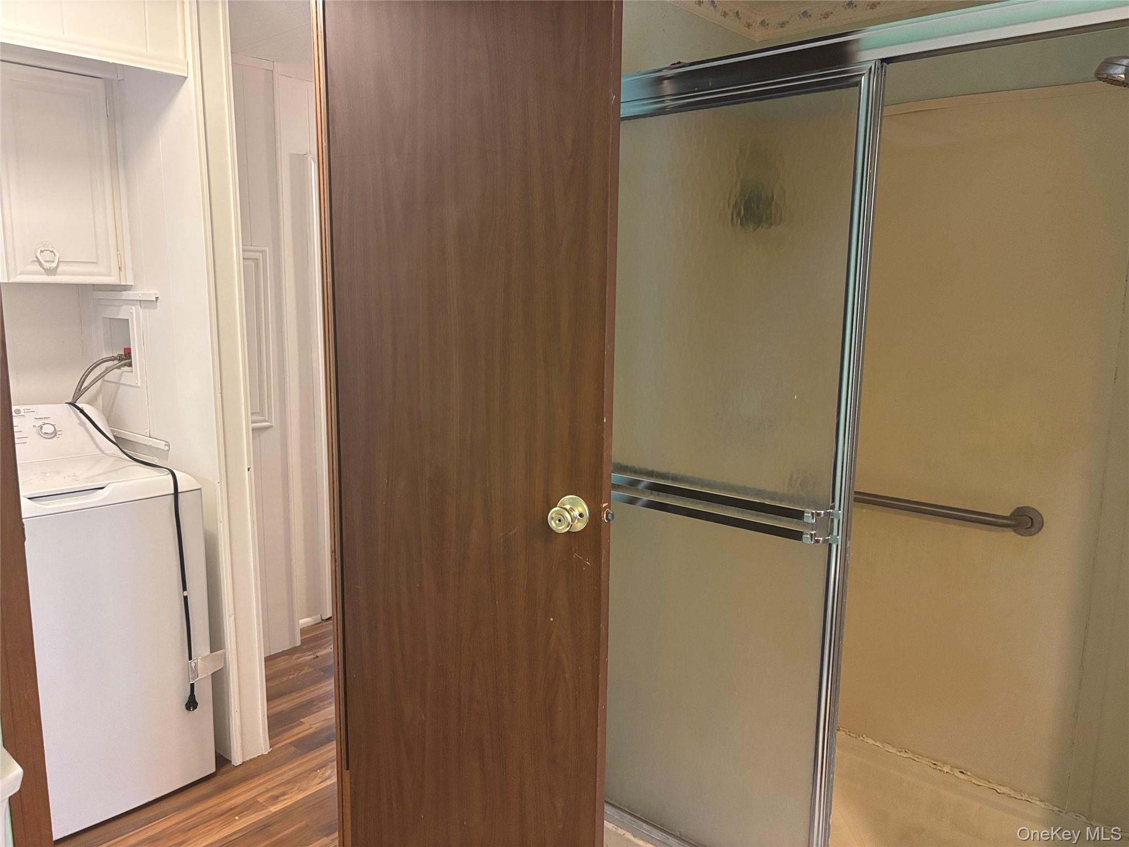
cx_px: 564
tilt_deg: -8.8
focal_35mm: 26
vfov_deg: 53.1
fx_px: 848
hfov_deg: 67.3
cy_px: 424
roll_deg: -0.5
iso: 500
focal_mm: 5.96
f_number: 1.6
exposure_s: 1/60
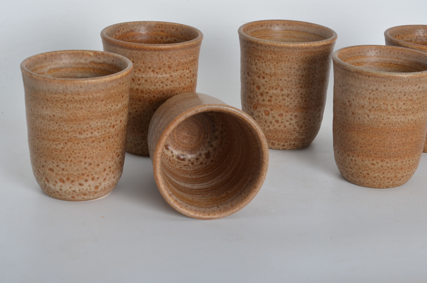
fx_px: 888
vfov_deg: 18.1
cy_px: 142
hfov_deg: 27.0
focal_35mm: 75
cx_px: 214
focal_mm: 50
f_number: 14
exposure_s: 1/125
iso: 100
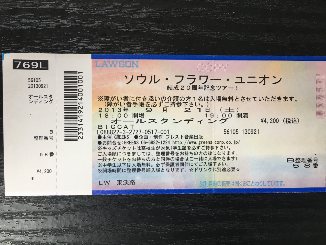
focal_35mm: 29
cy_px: 122
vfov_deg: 48.2
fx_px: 273
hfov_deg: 61.7
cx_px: 163
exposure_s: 1/30
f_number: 2.2
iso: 64
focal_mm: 4.15
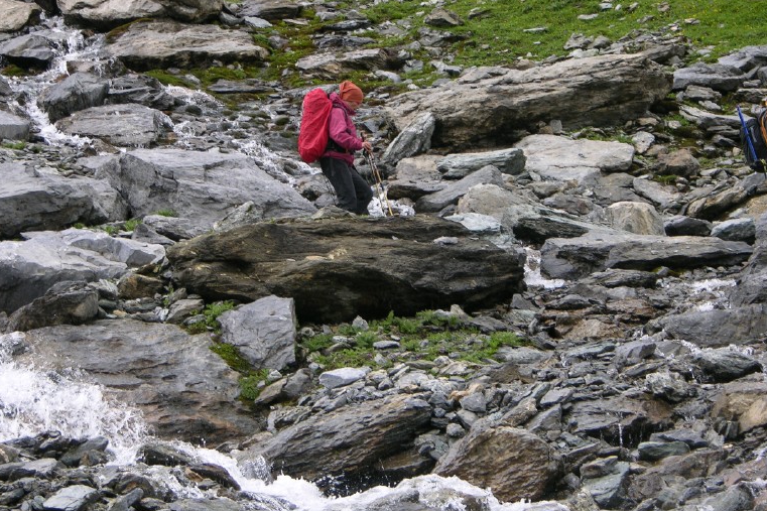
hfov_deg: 14.7
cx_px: 319
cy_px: 240
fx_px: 2982
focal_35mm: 140
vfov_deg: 9.8
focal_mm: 25.4
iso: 50
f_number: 3.6
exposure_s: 1/164
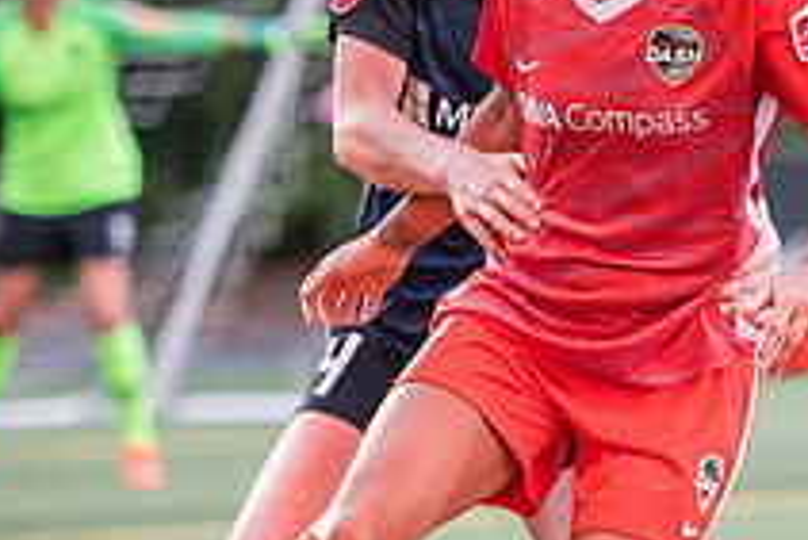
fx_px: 13341
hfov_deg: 3.5
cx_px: 675
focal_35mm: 594
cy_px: 559
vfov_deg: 2.3
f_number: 2.8
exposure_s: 1/2000
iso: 1000
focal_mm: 145
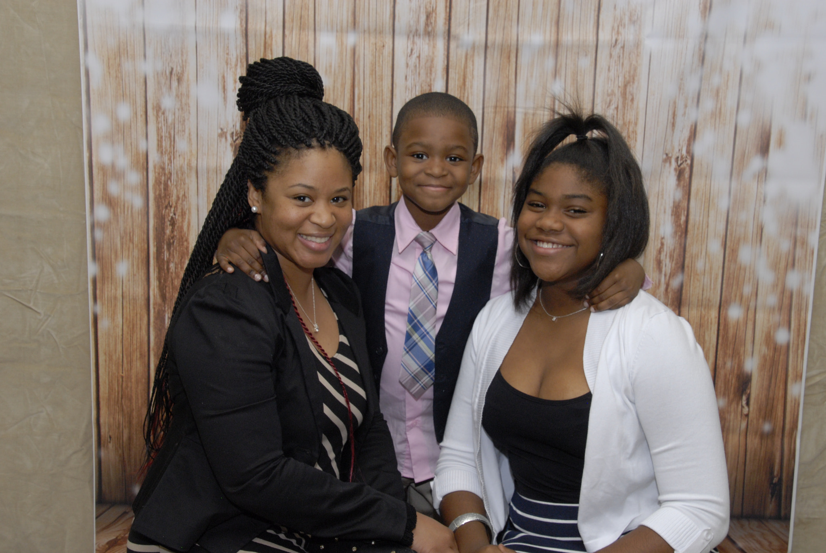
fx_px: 1206
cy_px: 276
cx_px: 413
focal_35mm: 52
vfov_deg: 25.8
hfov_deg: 37.8
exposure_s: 1/80
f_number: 10
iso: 500
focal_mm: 35
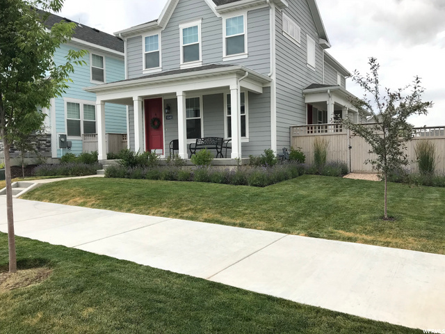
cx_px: 222
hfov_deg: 63.4
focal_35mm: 28
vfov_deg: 49.7
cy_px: 167
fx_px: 360
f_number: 1.8
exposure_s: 1/1429
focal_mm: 3.99
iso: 20
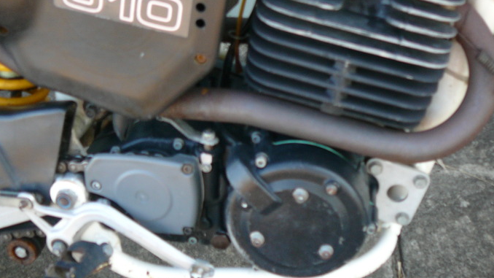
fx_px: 589
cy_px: 88
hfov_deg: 45.4
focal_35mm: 45
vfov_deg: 26.3
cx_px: 281
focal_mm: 5.2
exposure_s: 1/60
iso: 80
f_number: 2.8
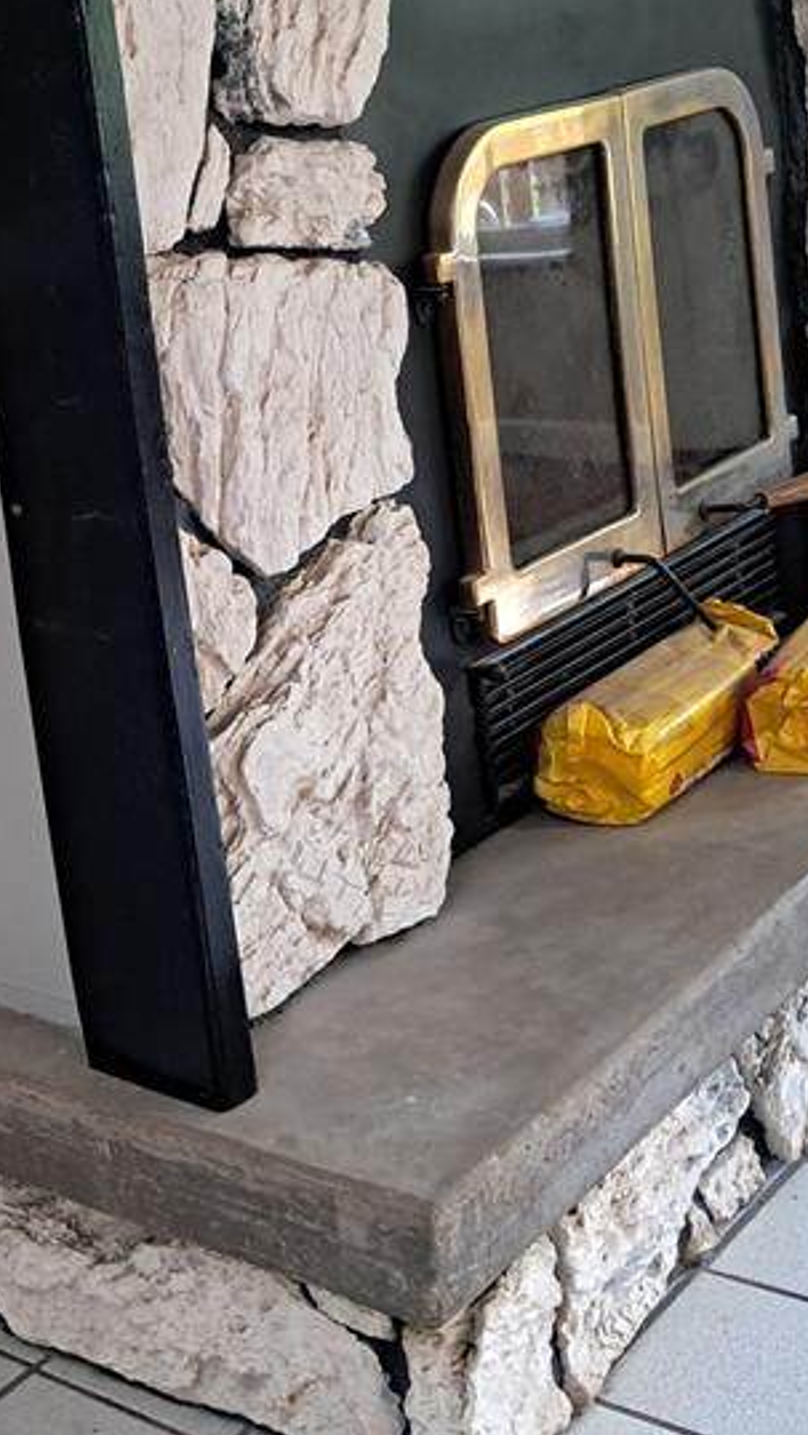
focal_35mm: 56
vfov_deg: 36.7
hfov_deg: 20.9
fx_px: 2131
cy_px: 456
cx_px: 29
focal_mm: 4
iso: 640
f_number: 1.8
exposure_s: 1/33
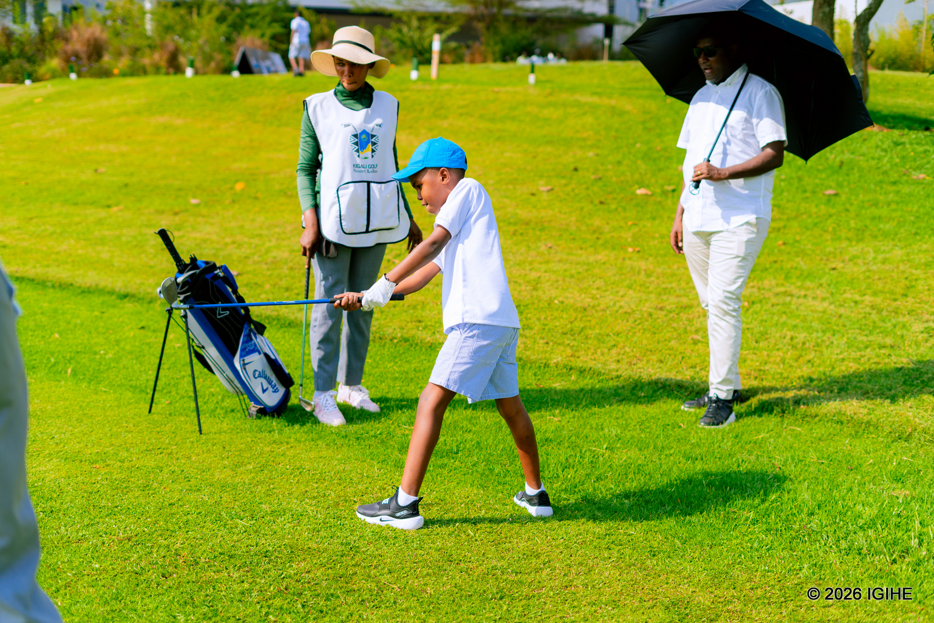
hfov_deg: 39.6
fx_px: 1297
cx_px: 467
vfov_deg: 27.0
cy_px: 312
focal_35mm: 50
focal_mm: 50
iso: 100
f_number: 2.5
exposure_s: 1/1600
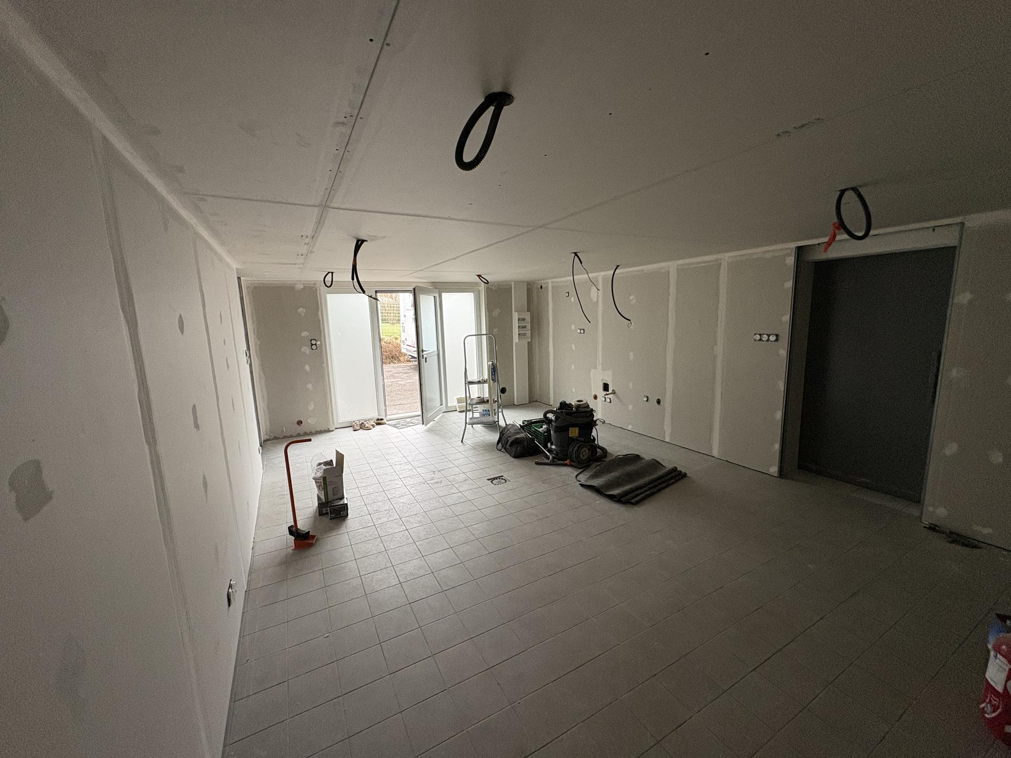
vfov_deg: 85.7
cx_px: 506
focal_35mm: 14
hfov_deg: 102.1
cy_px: 379
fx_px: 409
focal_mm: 2.22
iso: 200
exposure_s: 1/99
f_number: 2.2
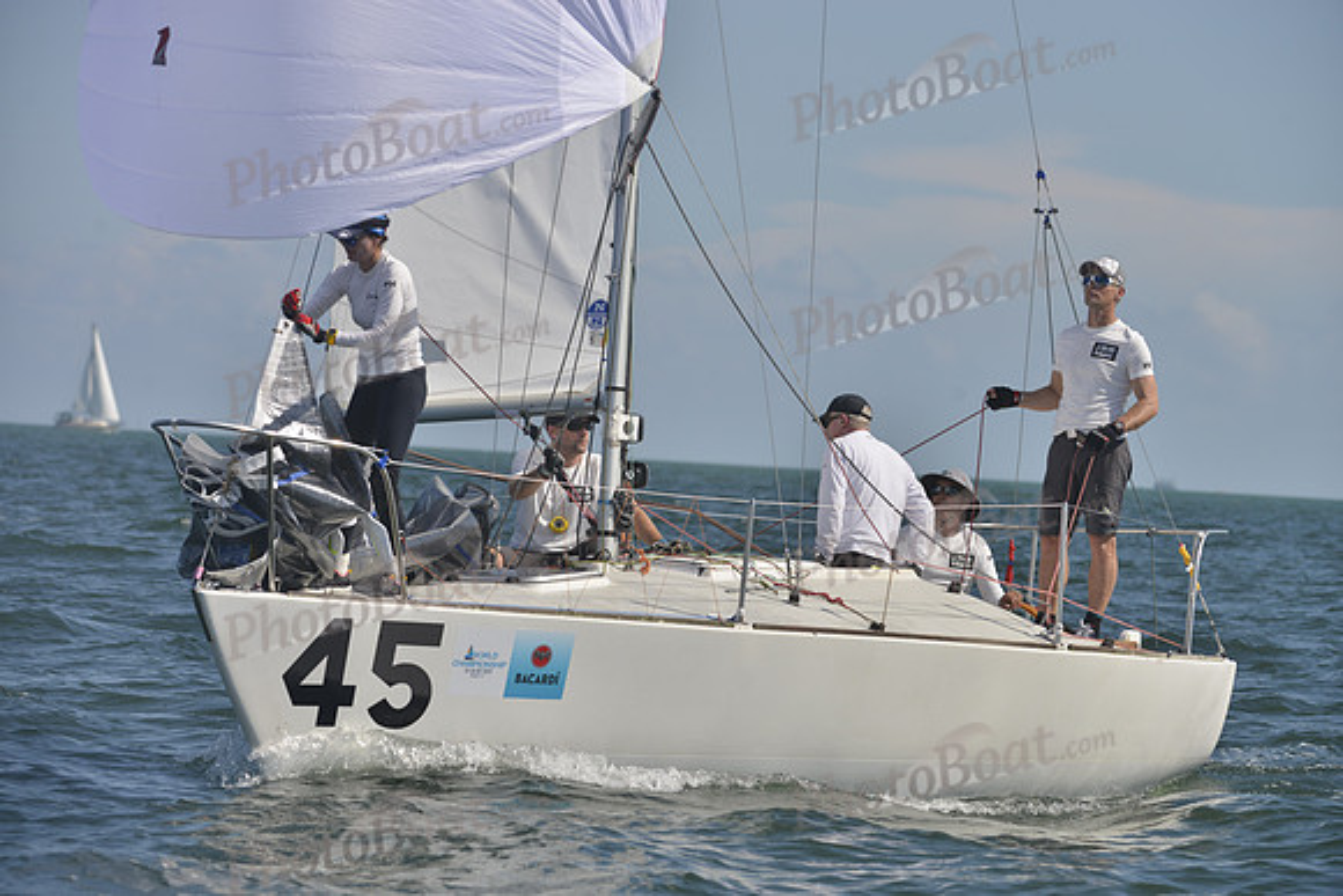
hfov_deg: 10.3
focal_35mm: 200
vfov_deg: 6.9
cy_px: 448
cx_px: 672
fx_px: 7463
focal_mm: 200
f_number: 7.1
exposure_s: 1/1250
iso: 200
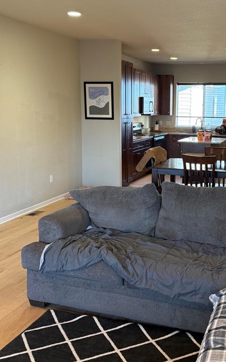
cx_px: 168
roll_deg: -0.6
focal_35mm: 41
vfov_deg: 48.2
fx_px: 404
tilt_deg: -8.7
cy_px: 171
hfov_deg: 30.7
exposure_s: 1/60
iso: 250
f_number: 1.78
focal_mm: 6.76
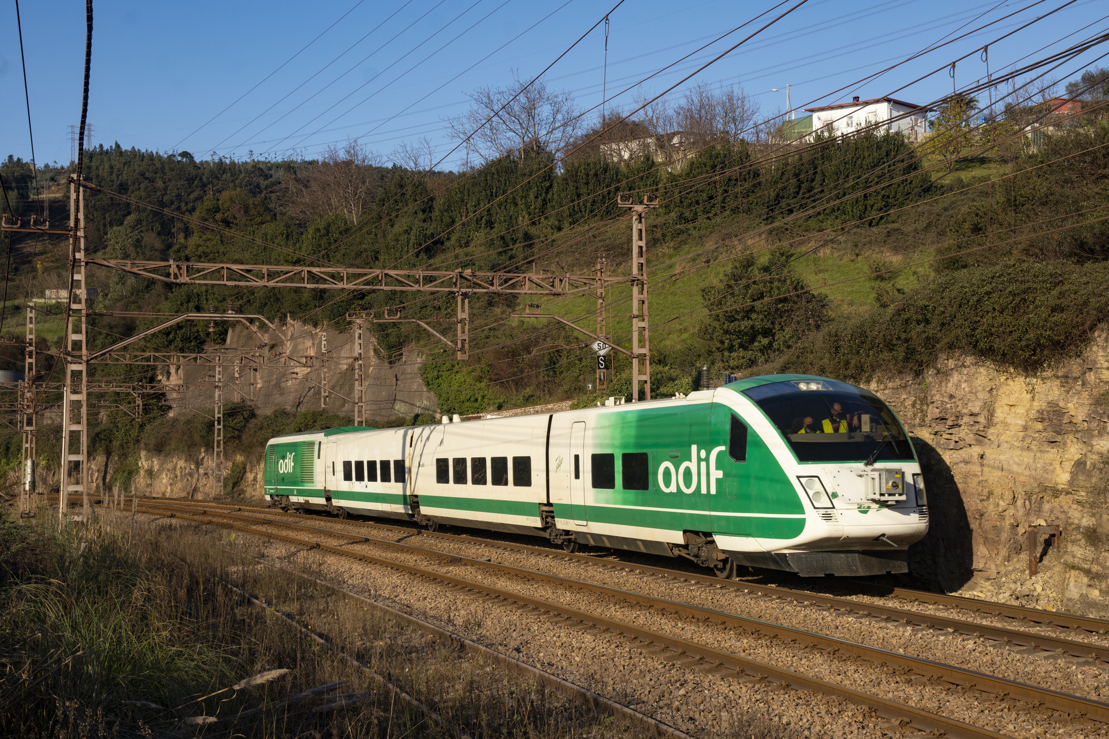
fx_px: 1571
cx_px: 554
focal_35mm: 51
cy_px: 370
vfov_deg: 26.5
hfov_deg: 38.9
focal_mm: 34
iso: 200
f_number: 8
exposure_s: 1/640
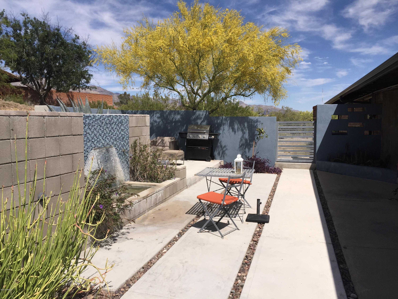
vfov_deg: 48.2
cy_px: 150
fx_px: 333
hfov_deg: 61.7
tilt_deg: -5.1
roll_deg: +0.3
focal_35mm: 29
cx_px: 199
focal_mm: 4.15
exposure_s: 1/3968
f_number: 2.2
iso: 32
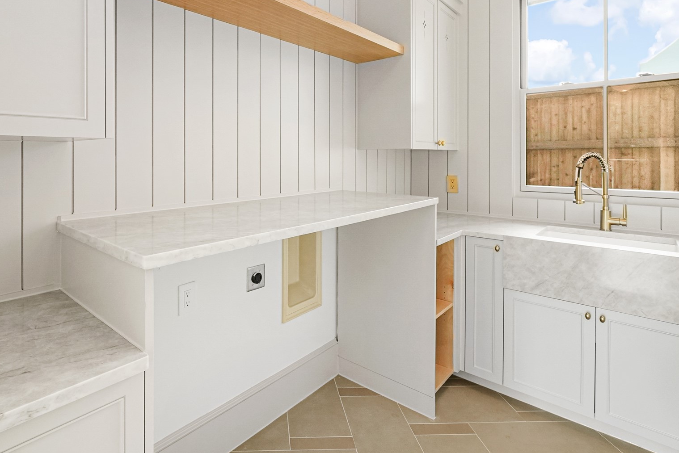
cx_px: 274
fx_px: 377
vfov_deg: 60.7
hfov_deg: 83.0
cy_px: 156
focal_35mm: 20
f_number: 8
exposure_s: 1/25
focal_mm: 14
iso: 1600
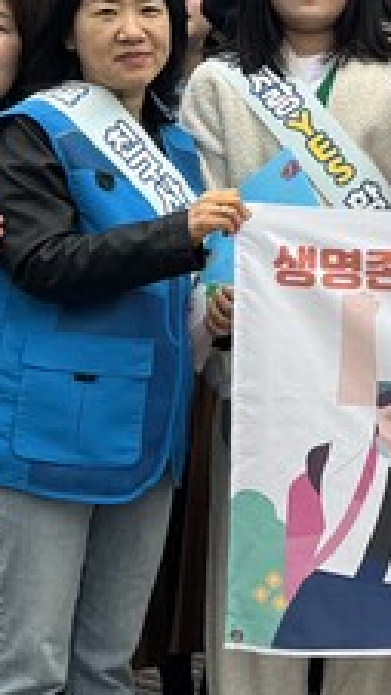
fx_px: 2047
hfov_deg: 9.6
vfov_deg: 19.1
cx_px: 945
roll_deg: +0.5
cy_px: 160
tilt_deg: -1.0
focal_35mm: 111
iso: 80
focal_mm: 6.76
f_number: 1.78
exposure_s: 1/685
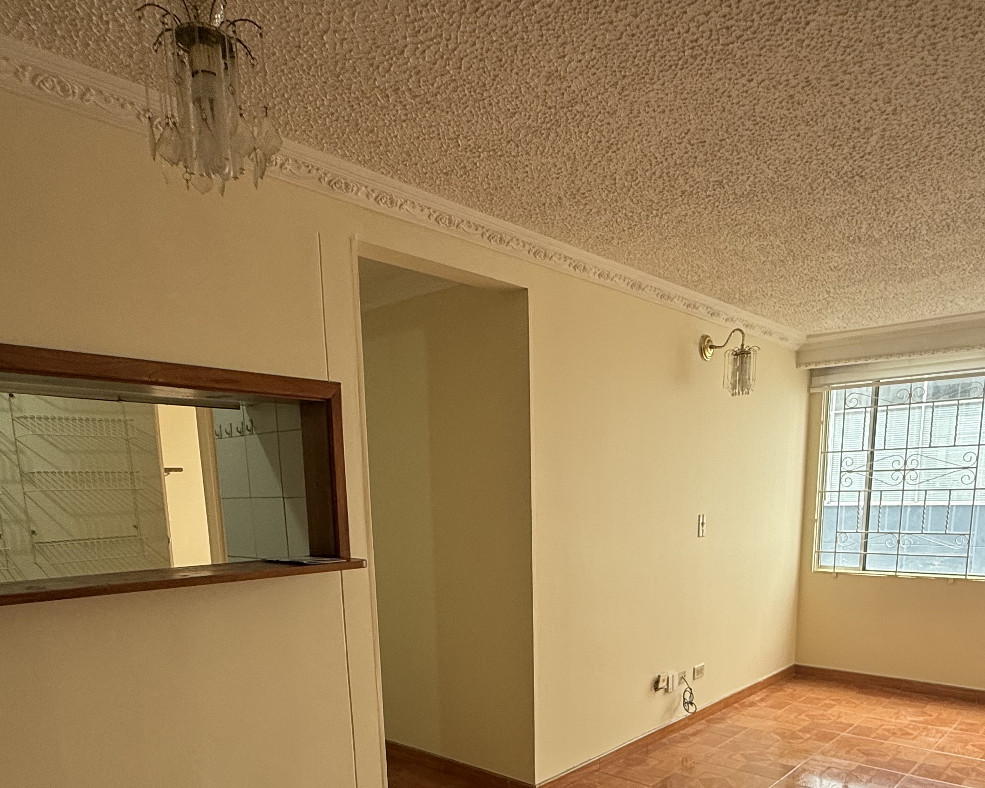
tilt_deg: -11.0
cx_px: 521
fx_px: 758
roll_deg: +1.1
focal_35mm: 26
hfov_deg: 66.0
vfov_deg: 51.2
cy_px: 642
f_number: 2.2
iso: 125
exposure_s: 1/99
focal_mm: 2.22
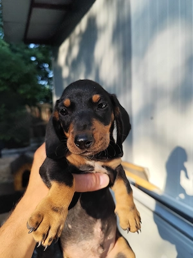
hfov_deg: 58.9
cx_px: 96
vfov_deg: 73.9
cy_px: 129
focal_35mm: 23
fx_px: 171
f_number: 1.65
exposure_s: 1/442
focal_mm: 6.19
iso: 50
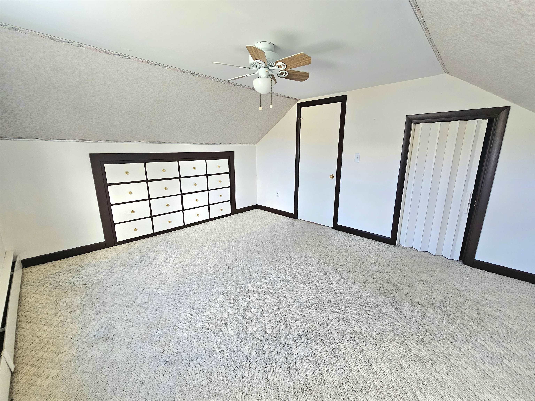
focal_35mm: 13
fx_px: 201
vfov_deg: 89.9
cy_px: 200
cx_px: 268
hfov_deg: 106.2
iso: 125
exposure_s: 1/60.2
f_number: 2.2
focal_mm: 2.2
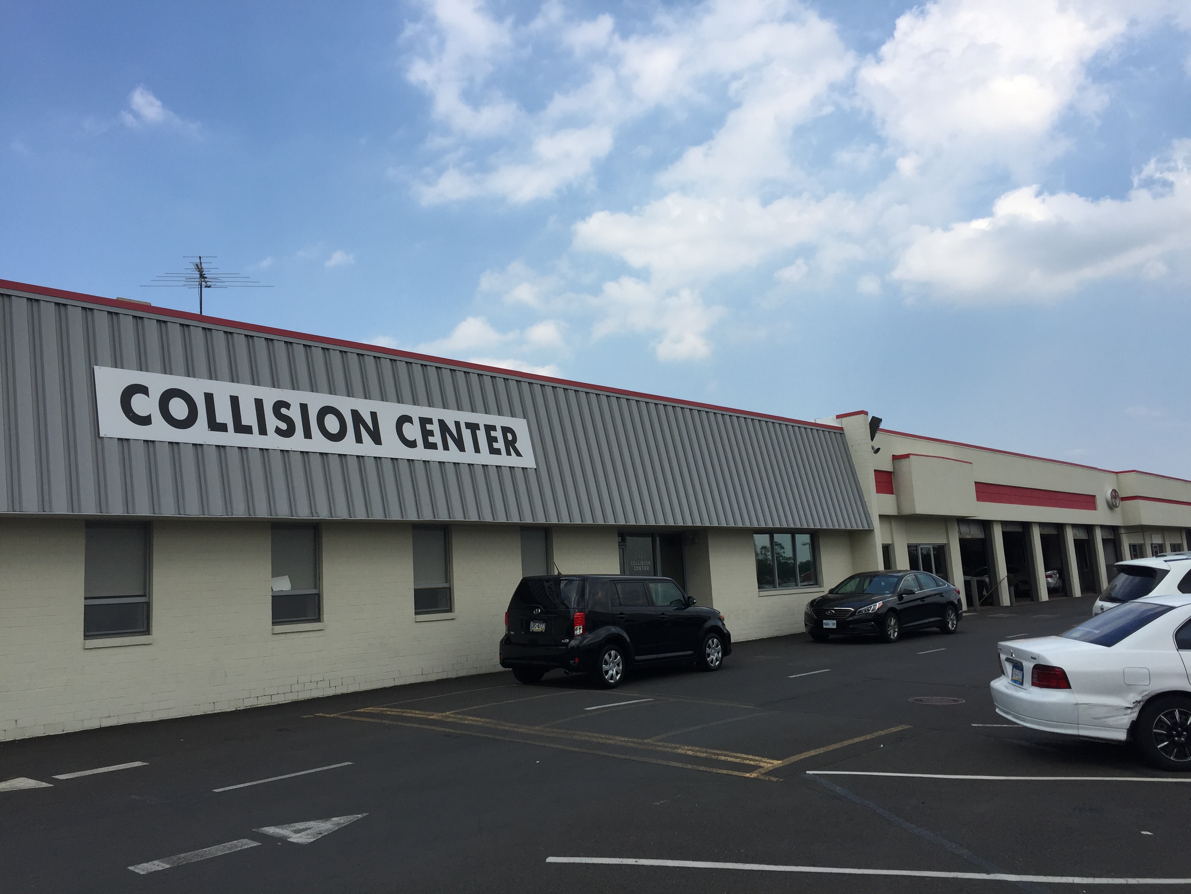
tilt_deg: +7.9
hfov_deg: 61.7
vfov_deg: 48.2
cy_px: 447
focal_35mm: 29
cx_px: 596
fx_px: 998
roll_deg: +3.4
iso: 32
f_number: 2.2
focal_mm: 4.15
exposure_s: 1/1883
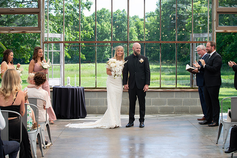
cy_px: 79
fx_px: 472
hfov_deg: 28.2
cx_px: 117
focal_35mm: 72
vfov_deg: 19.0
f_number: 5.6
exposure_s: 1/200
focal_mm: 70
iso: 160
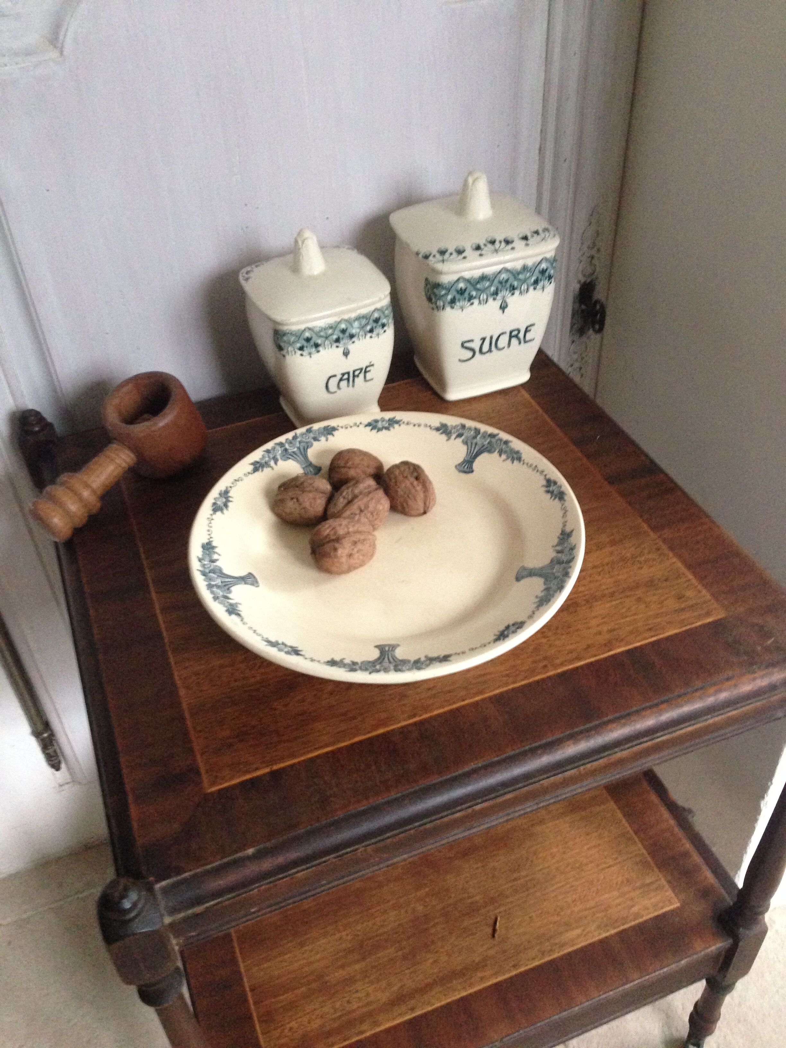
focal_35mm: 33
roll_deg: +2.0
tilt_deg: -39.7
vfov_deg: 55.4
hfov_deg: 42.9
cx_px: 393
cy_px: 524
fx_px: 999
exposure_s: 1/15
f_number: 2.4
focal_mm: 4.12
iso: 400
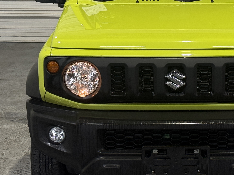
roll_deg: +0.2
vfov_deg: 14.6
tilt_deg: -11.5
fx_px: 683
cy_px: 61
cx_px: 175
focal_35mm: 101
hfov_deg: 19.3
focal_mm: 6.76
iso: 80
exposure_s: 1/120
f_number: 1.78
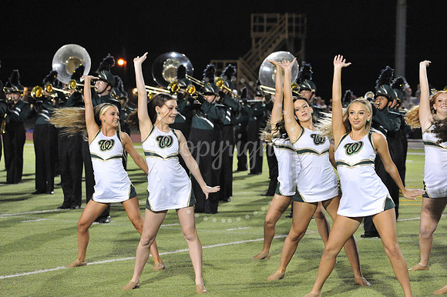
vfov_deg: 9.1
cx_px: 224
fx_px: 1861
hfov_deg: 13.7
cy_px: 148
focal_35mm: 150
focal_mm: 150
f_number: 6.3
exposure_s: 1/160
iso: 6400
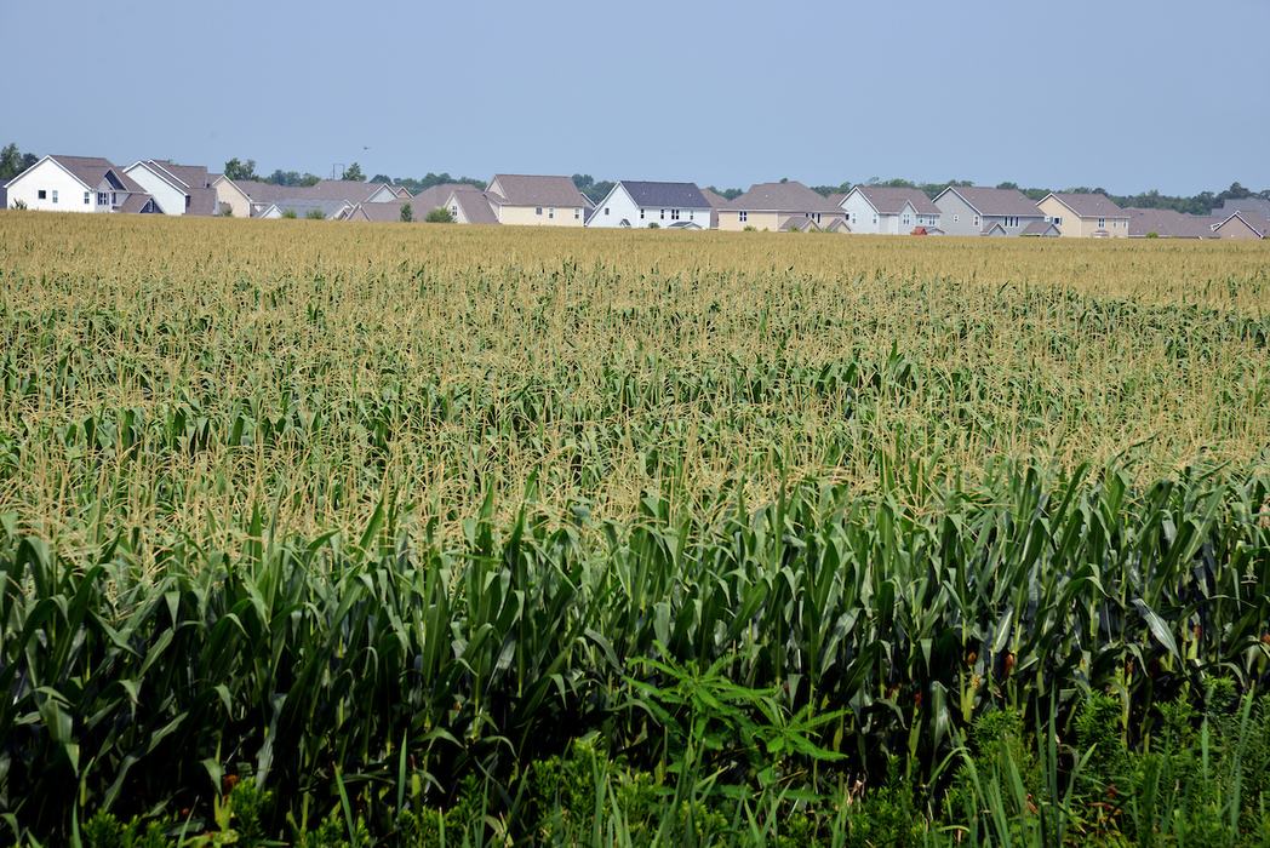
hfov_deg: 17.1
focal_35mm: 120
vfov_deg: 11.4
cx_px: 635
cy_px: 424
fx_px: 4235
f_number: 10
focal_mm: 120
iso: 200
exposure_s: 1/400
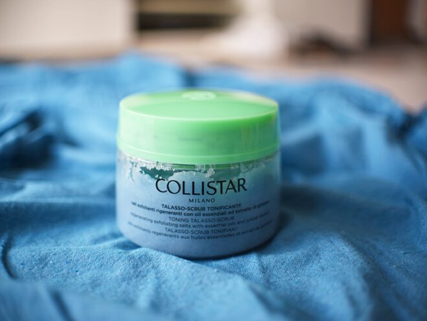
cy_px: 160
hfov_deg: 49.0
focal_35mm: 38
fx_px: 469
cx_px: 208
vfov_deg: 37.7
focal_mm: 35
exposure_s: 1/250
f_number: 1.8
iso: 100
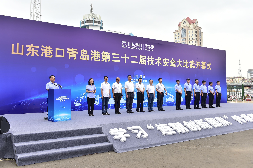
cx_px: 126
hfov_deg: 55.8
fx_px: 239
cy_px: 84
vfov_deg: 38.8
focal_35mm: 34
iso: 200
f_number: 5.6
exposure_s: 1/250
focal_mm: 34
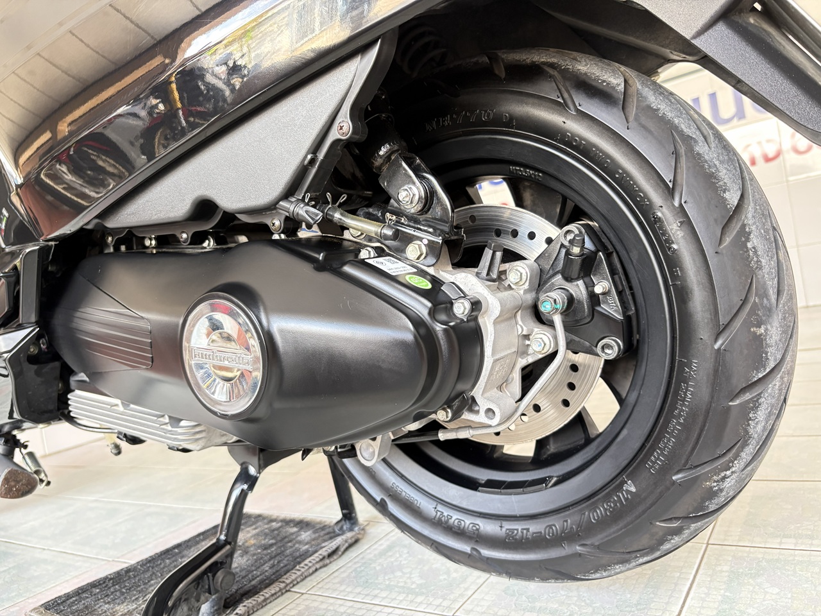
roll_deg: +10.1
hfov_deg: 67.3
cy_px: 308
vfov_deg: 53.1
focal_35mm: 26
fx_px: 617
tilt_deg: -1.1
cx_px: 410
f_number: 1.6
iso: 200
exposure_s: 1/60
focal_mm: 5.96
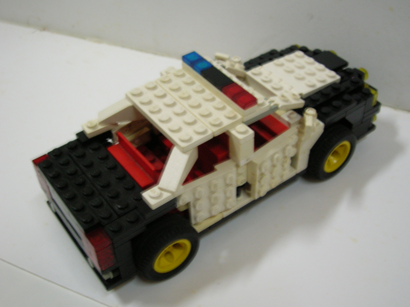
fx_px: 497
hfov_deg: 44.8
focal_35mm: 42
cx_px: 205
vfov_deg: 34.3
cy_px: 154
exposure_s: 1/4.7
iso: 100
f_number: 3.1
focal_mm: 7
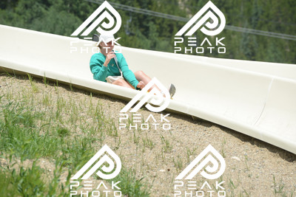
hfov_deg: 10.5
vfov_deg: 7.0
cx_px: 148
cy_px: 98
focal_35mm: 195
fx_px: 1604
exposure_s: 1/640
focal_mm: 195
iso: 200
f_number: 6.3
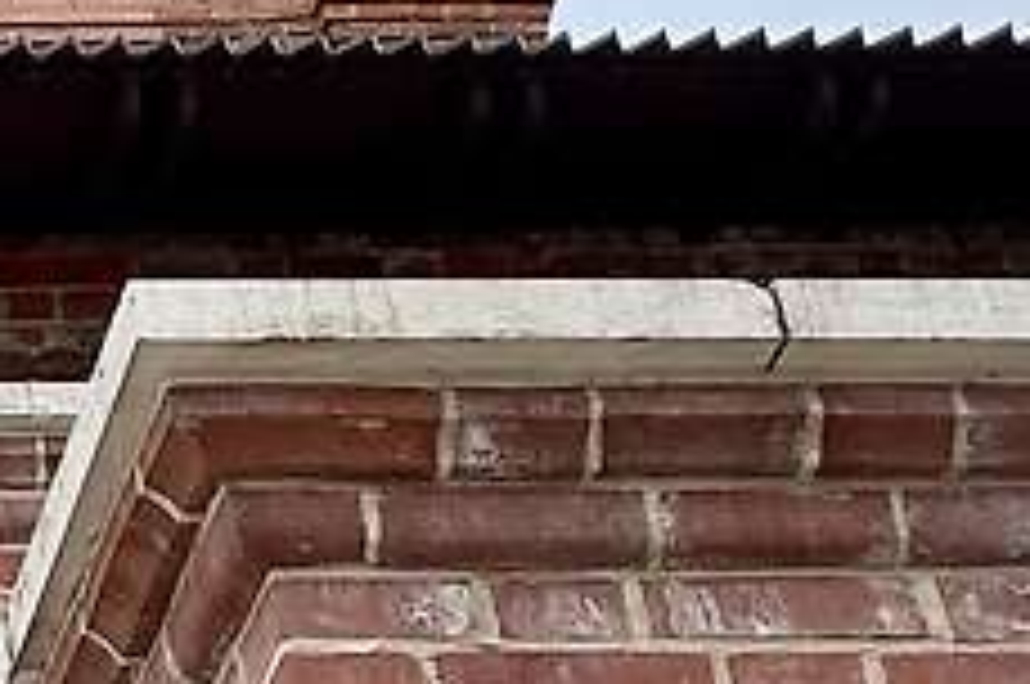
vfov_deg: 9.6
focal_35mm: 142
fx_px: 4057
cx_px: -832
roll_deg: +0.5
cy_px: 495
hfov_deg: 13.1
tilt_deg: +33.7
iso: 32
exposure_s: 1/1511
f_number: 1.6
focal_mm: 4.2
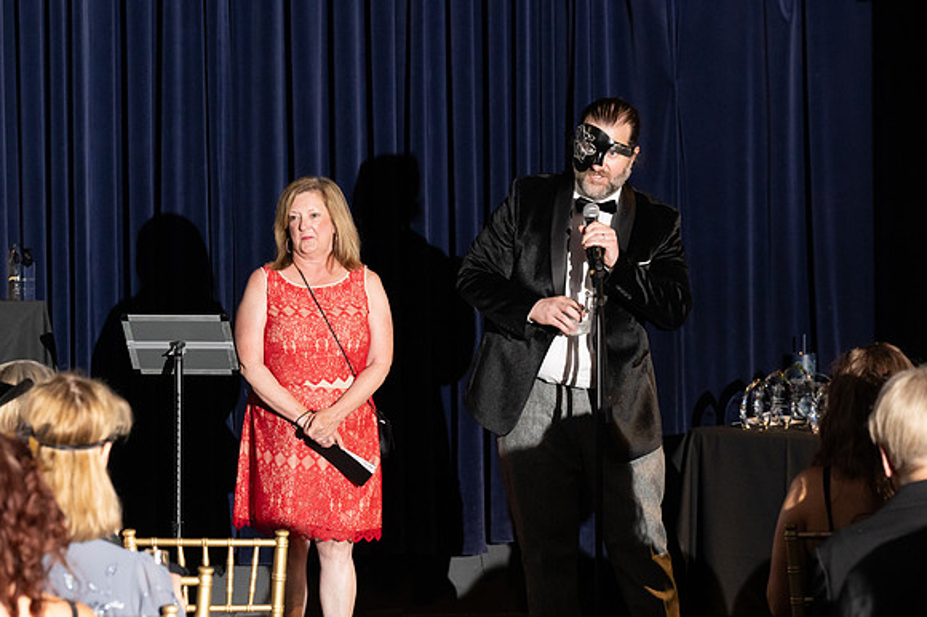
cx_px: 464
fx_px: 3474
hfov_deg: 15.2
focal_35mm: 135
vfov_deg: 10.1
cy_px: 308
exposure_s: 1/200
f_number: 4.5
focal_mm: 90
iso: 2500
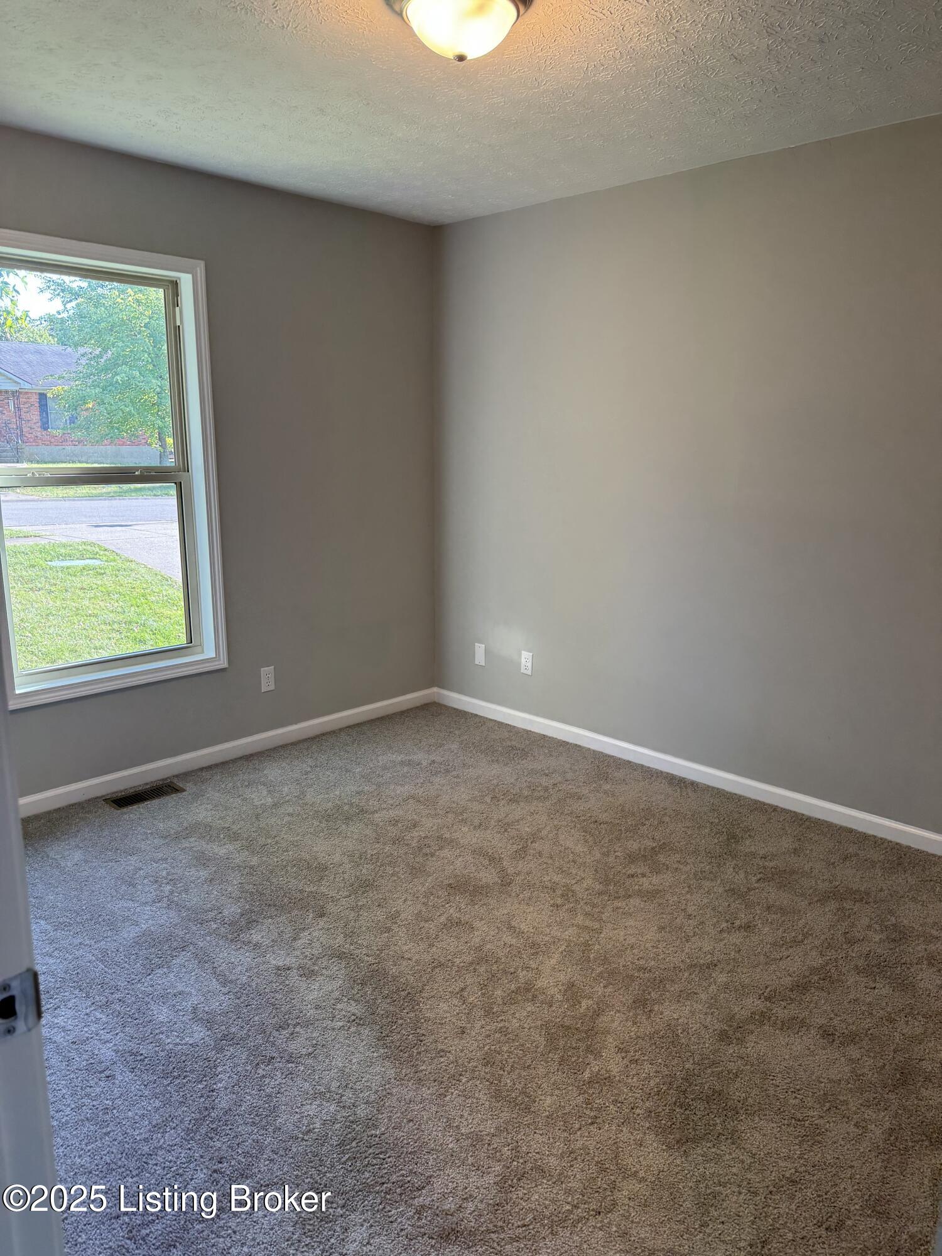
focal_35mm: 24
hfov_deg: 56.8
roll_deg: -0.3
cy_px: 628
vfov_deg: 71.6
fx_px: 871
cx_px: 471
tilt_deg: -13.8
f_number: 1.78
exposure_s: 1/120
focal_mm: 6.76
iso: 160
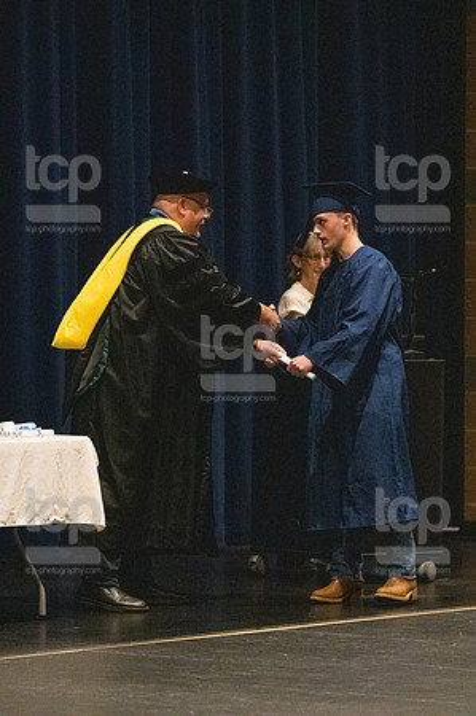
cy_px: 358
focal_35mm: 202
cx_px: 238
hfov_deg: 6.8
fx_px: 4015
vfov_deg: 10.2
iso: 10000
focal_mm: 135
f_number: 3.2
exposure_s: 1/400
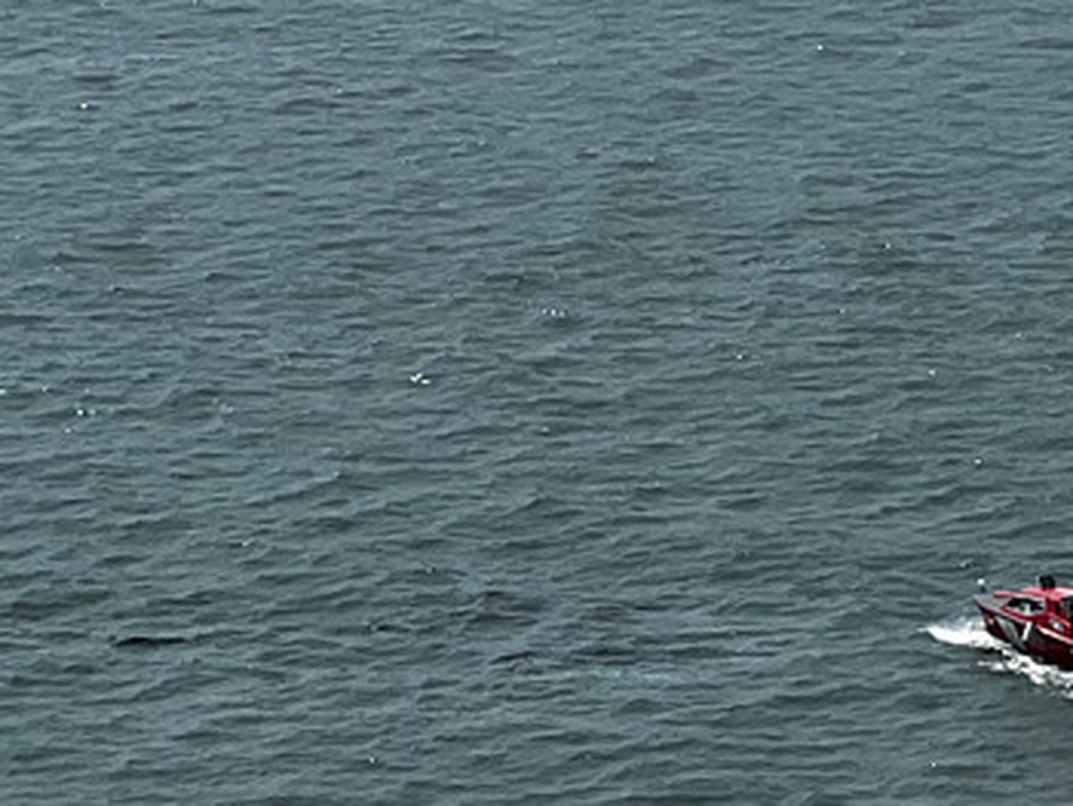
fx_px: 10919
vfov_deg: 4.2
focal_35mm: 352
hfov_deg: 5.6
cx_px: 1613
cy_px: -876
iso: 32
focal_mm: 9
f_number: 2.8
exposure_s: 1/2053
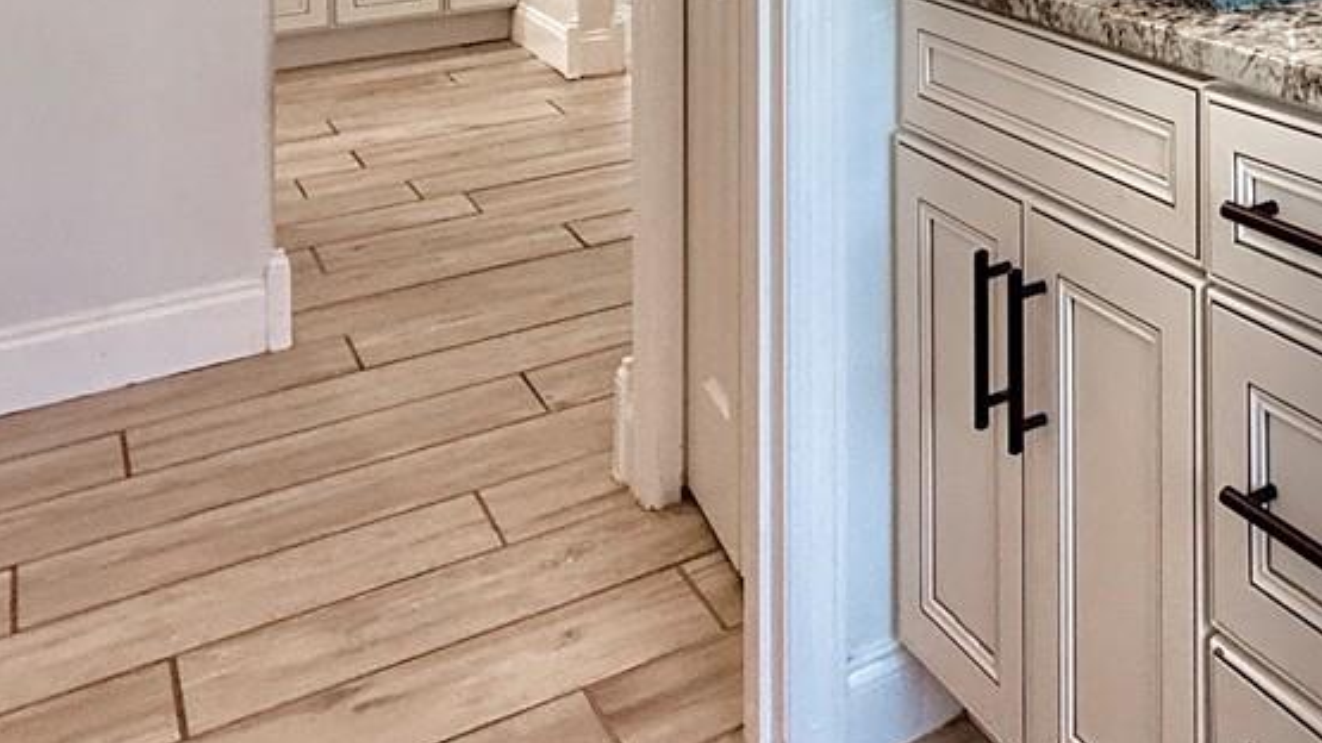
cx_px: 1479
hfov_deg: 38.0
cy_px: -295
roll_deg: +0.0
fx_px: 1542
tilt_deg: +1.3
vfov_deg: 23.1
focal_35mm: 44
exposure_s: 1/120
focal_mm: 2.22
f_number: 2.2
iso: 125
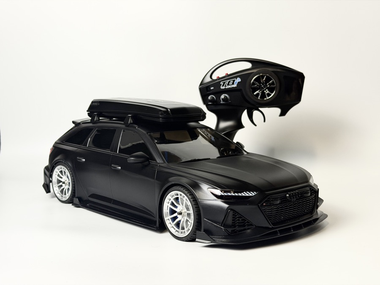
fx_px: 527
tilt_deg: -6.2
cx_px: 190
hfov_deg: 39.7
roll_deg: +1.2
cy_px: 142
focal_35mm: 48
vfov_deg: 30.3
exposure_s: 1/120
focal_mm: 6.76
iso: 80
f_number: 1.78
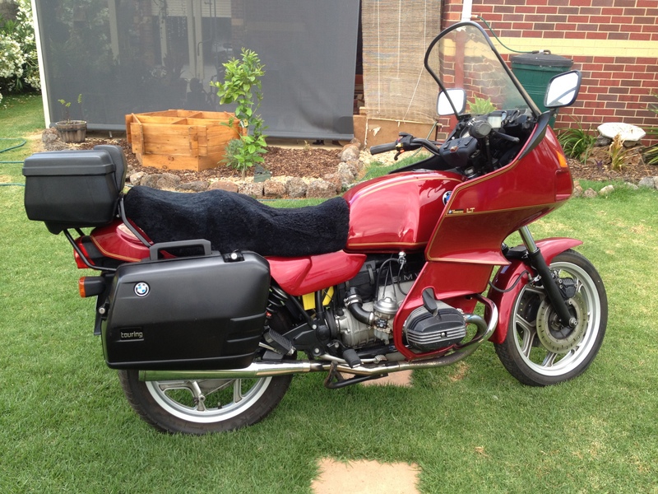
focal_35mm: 35
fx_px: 665
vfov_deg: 40.7
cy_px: 247
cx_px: 329
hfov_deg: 52.6
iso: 64
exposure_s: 1/122
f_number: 2.4
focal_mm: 4.28
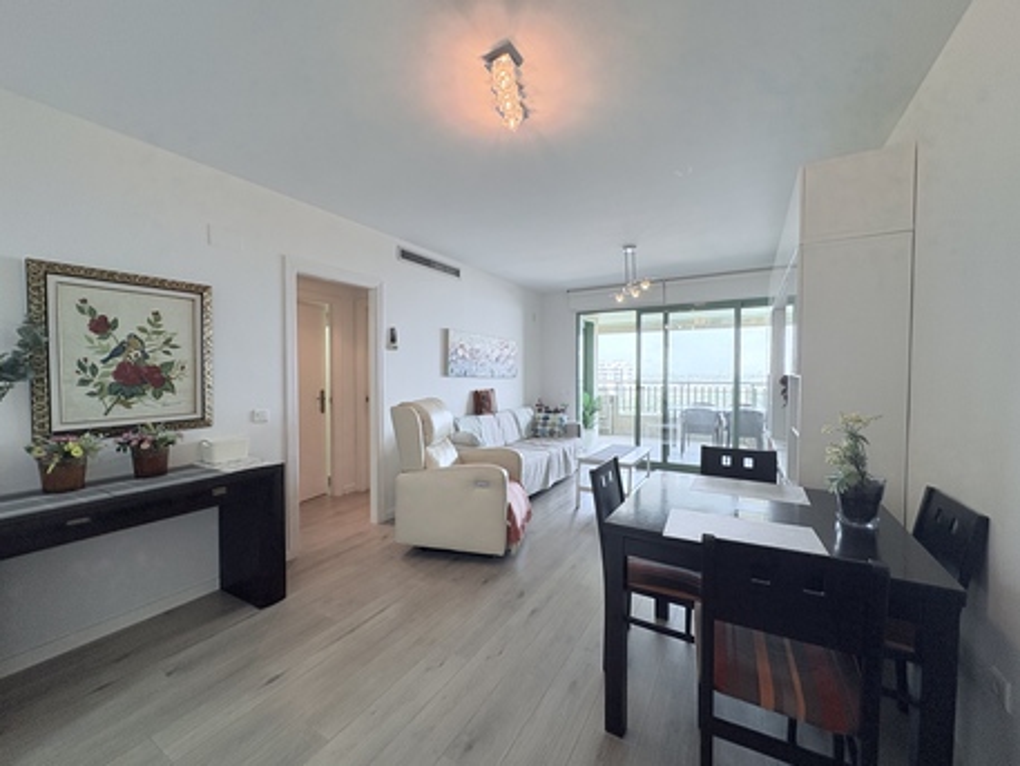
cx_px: 510
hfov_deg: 102.0
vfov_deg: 85.7
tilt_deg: -1.4
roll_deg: +0.4
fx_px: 413
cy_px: 383
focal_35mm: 14
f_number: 2.2
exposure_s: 1/117
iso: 80
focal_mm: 2.22
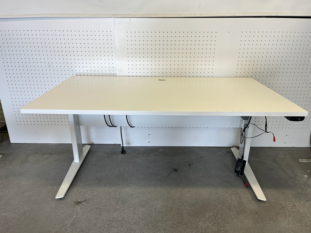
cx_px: 156
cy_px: 116
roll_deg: +0.8
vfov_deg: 53.1
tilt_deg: -22.4
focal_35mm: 26
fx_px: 234
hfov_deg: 67.3
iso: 50
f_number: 1.6
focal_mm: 5.1
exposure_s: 1/100
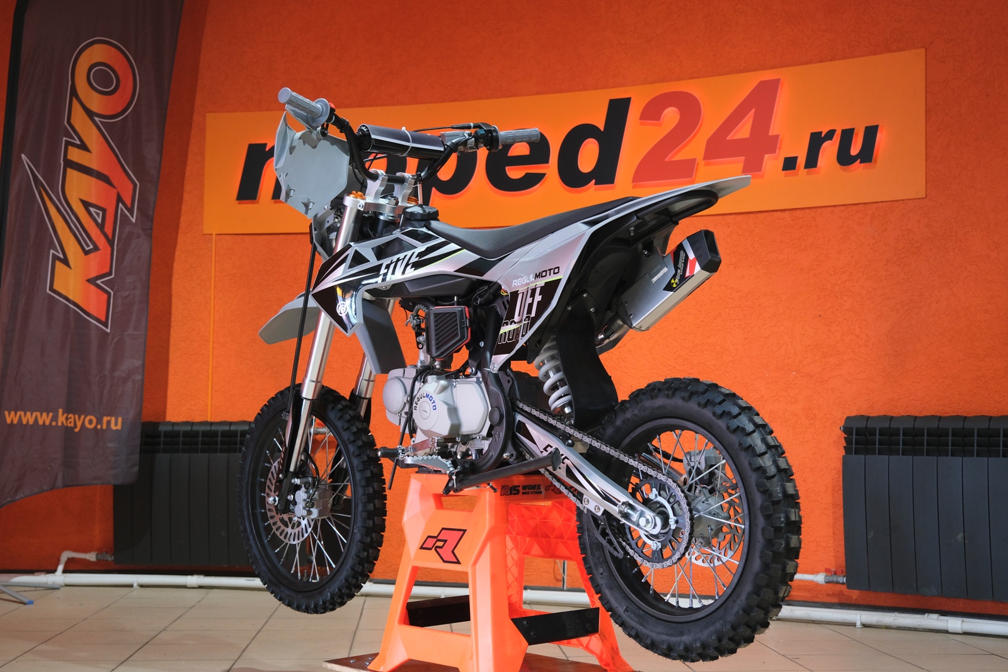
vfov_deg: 29.2
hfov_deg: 42.7
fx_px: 1288
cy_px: 336
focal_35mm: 46
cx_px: 504
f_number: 4
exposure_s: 1/100
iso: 1250
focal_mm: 30.8
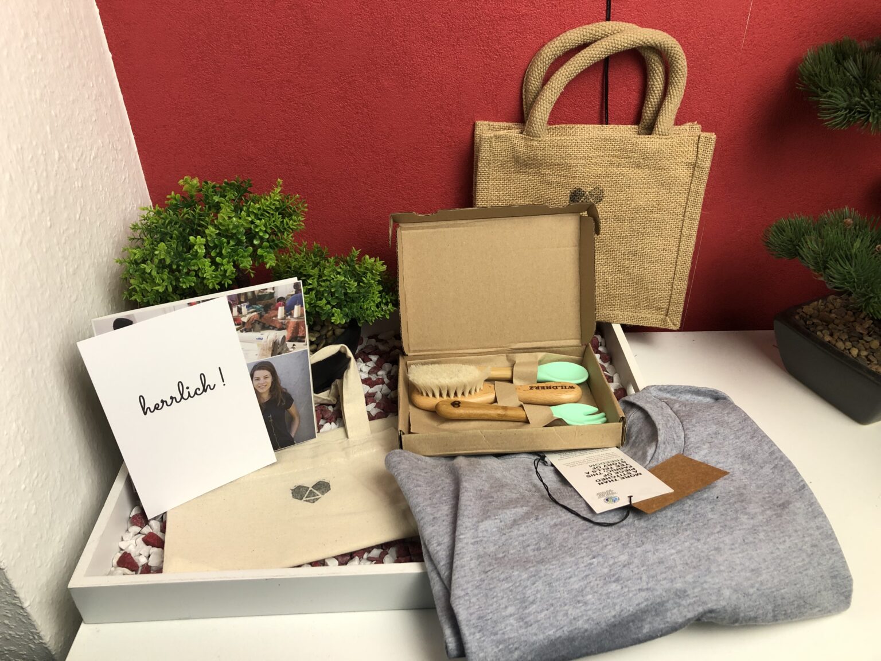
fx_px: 713
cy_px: 330
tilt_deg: -35.9
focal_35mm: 28
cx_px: 440
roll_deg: +1.5
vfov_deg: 49.7
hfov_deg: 63.4
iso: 32
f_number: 1.8
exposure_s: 1/33
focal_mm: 3.99
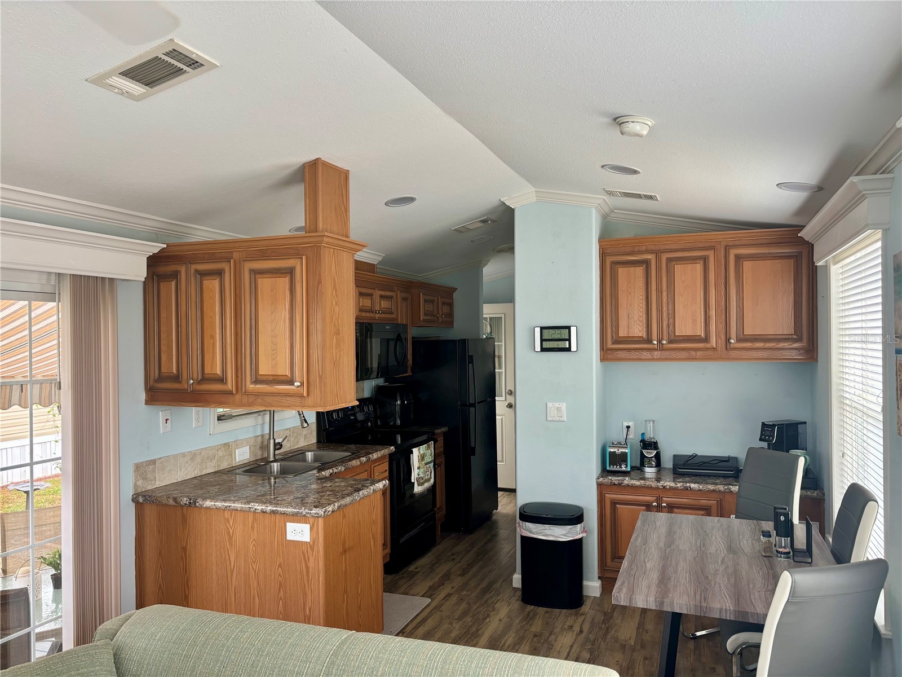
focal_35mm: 26
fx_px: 677
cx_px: 451
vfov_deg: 53.1
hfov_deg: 67.3
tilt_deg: -0.5
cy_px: 338
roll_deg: +0.8
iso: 80
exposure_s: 1/121
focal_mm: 5.96
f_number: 1.6
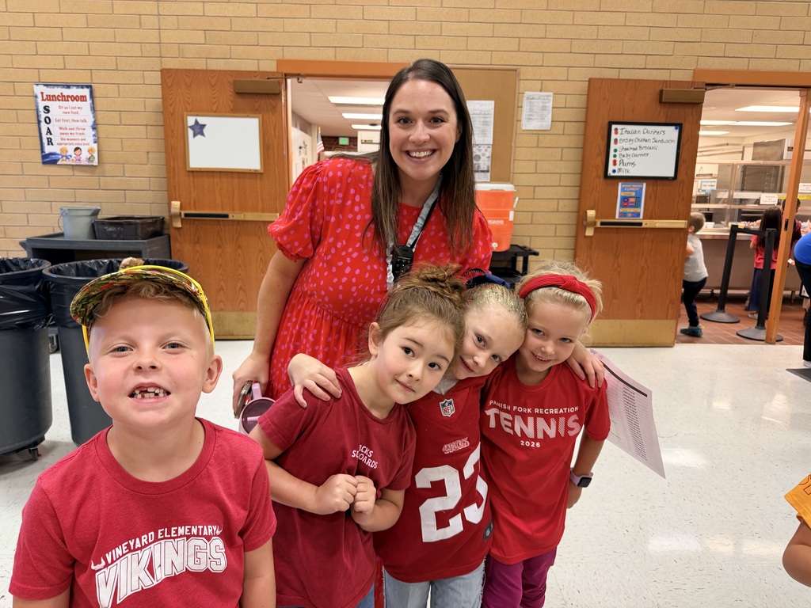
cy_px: 304
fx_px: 562
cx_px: 406
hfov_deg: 71.6
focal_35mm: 24
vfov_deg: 56.8
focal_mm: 6.76
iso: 160
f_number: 1.78
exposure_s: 1/60
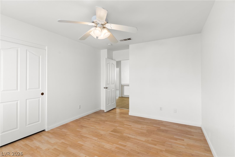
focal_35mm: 17
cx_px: 118
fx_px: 111
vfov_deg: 70.4
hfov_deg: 93.3
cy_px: 78
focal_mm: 17
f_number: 8
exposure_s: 1/50
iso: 500
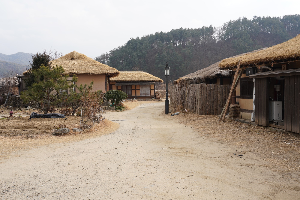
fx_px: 317
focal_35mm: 38
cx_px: 150
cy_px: 100
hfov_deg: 50.7
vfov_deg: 35.1
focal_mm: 38
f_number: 13
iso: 200
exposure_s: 1/100
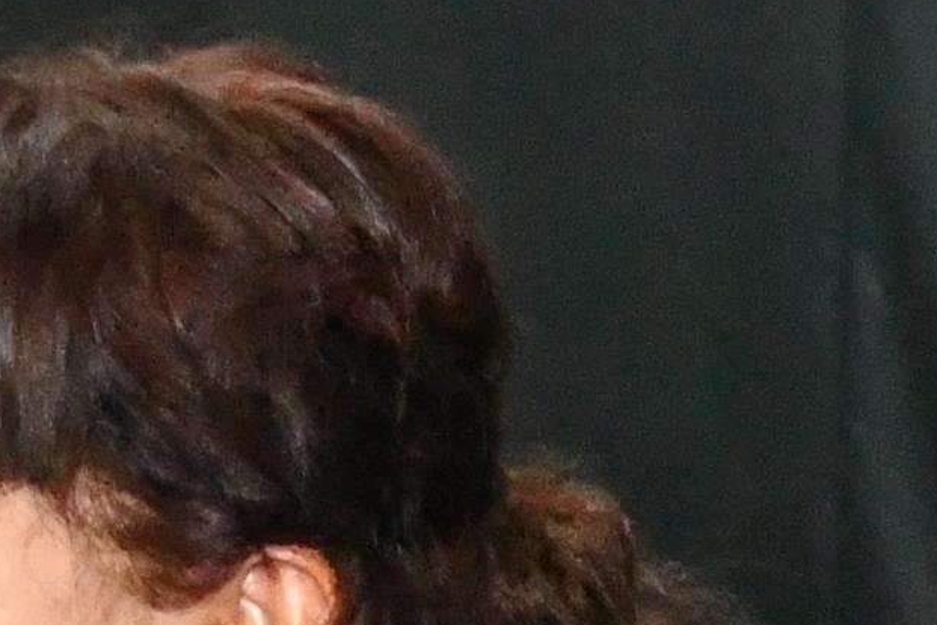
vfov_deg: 4.2
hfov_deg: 6.4
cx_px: 439
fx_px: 8406
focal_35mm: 323
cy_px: 1335
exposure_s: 1/100
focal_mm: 32
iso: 11400
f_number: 9
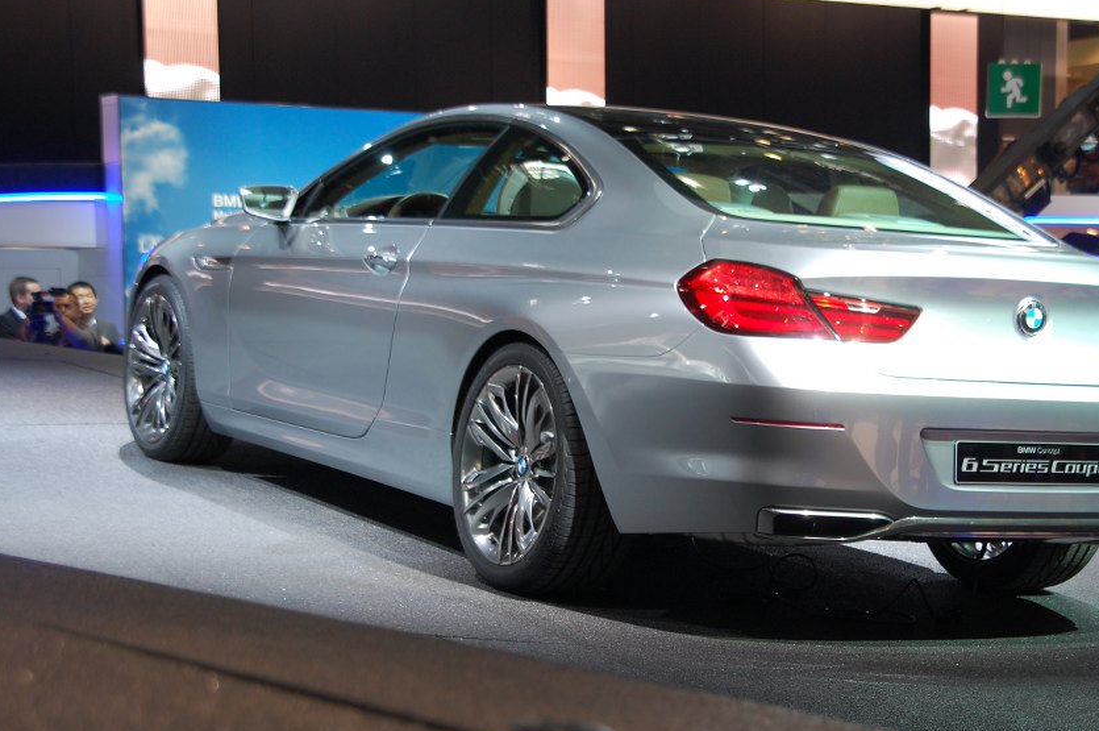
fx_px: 2806
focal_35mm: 92
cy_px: 414
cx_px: 645
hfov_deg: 22.1
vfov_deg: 14.8
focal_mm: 50
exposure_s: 1/40
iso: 400
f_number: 5
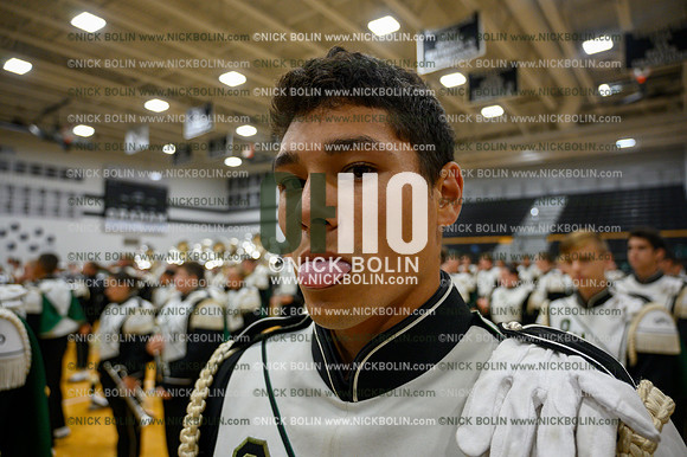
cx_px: 344
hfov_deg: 73.8
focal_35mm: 24
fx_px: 458
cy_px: 228
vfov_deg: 53.1
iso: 1250
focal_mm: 24
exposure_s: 1/250
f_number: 4
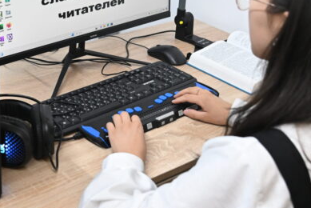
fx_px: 614
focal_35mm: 71
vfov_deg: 19.0
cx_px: 126
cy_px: 41
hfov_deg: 28.4
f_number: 3.2
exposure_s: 1/320
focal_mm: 24
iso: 2000
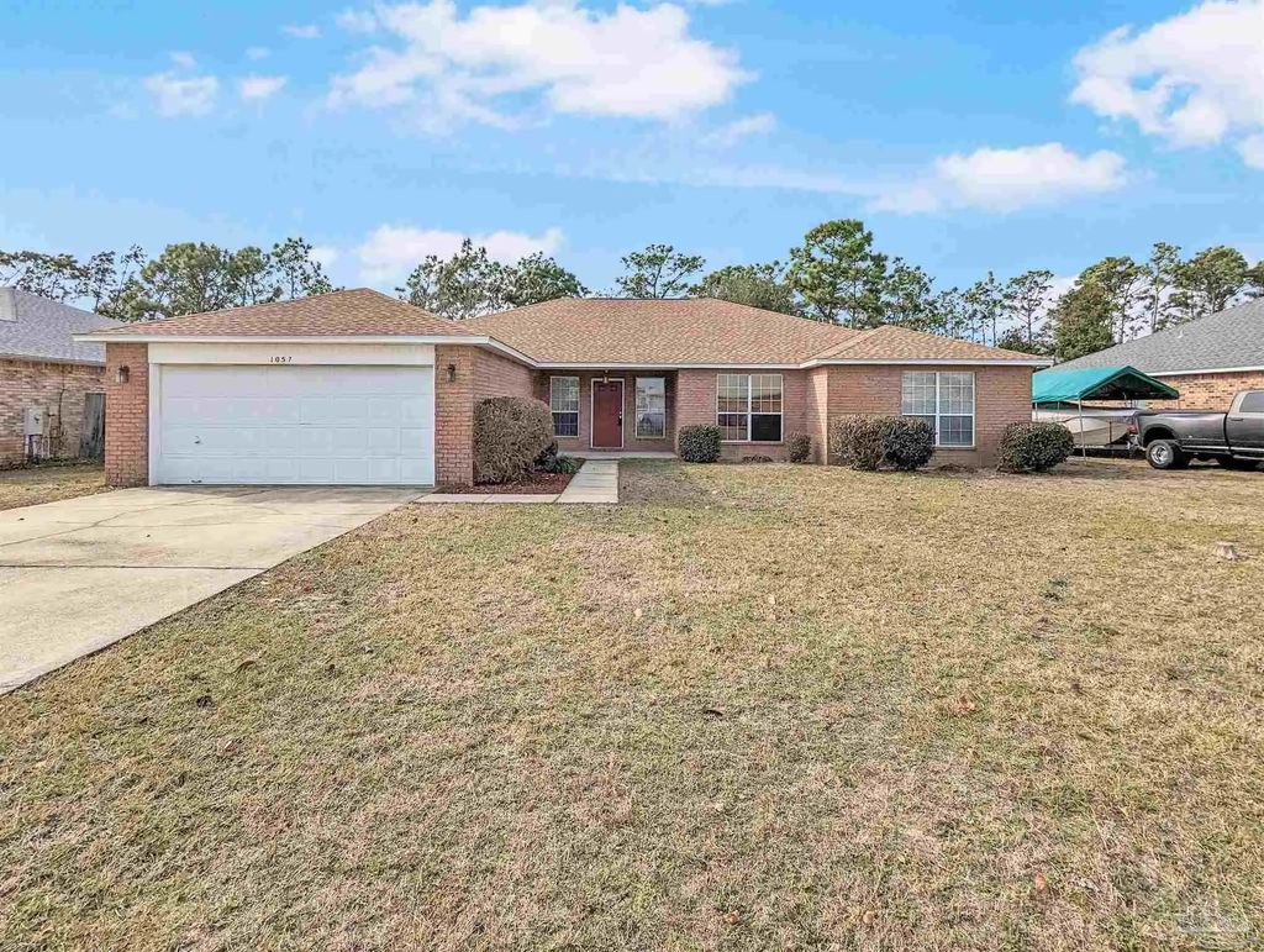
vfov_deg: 78.2
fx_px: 585
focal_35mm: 16
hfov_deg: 94.4
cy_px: 476
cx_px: 632
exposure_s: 1/3600
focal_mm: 2.35
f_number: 2.2
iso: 52
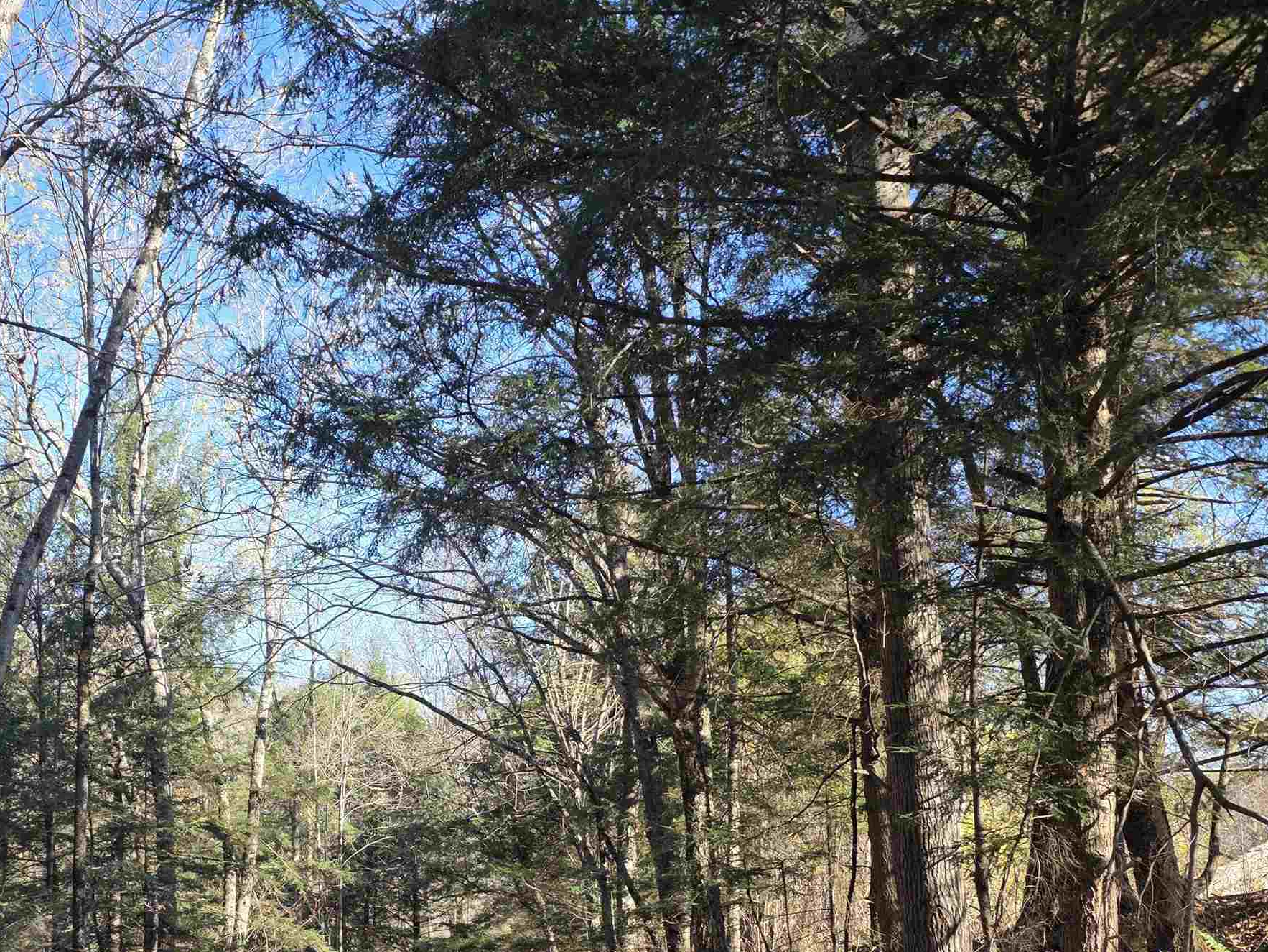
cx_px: 340
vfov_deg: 35.0
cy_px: 741
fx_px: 1465
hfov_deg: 45.4
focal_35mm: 40
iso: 25
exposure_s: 1/359
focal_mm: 6.25
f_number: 1.7
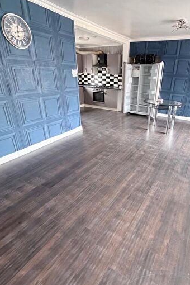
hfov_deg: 60.9
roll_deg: -1.9
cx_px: 121
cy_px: 144
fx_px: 158
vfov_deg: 84.0
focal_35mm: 20
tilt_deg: -22.5
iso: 500
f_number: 2.2
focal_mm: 2.22
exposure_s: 1/60
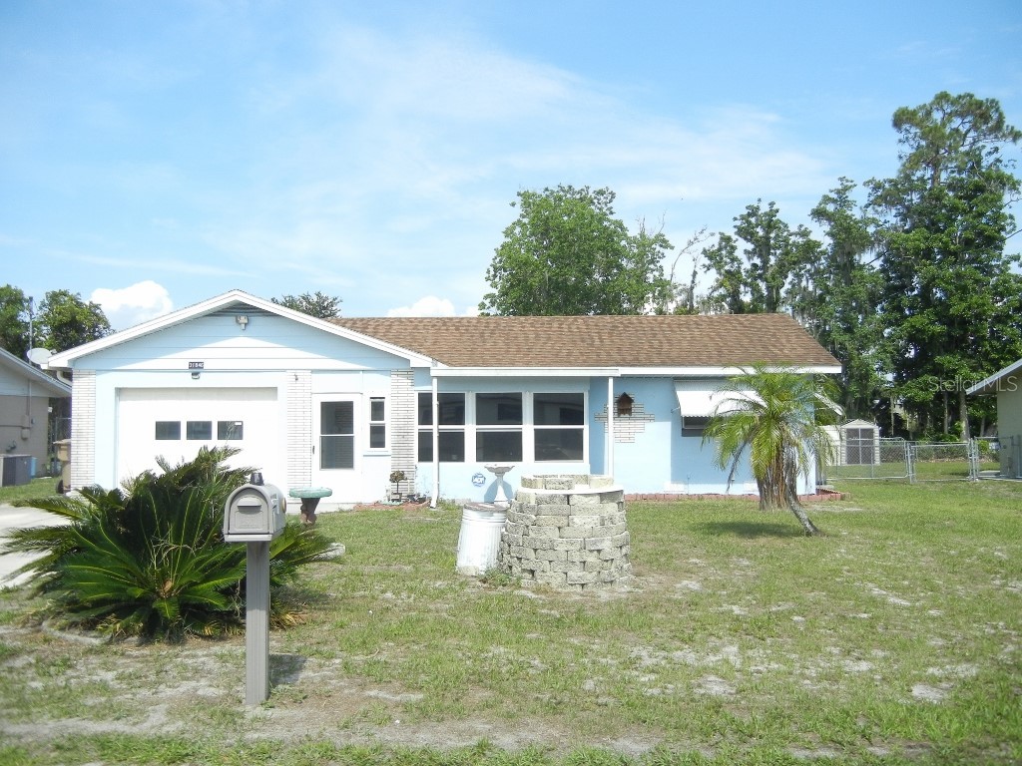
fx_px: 886
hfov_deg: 60.0
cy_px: 383
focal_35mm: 30
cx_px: 511
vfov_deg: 46.8
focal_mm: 5.4
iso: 160
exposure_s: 1/284
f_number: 7
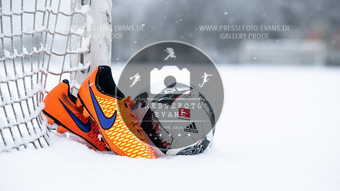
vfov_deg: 10.5
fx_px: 1041
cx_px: 173
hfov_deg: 18.5
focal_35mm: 116
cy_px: 111
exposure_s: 1/500
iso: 160
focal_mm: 105
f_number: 4
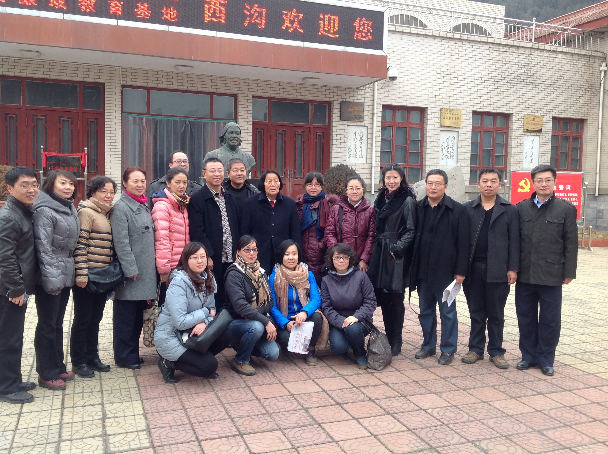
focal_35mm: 35
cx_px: 304
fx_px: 614
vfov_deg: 40.6
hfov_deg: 52.7
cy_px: 227
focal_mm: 4.28
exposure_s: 1/131
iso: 50
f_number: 2.4
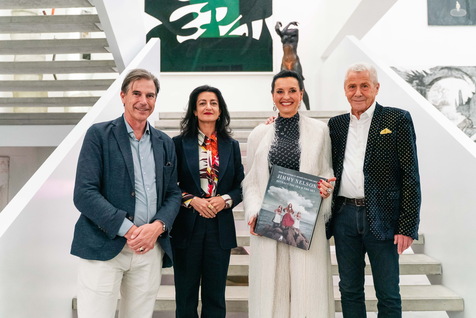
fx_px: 448
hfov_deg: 56.0
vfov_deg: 39.0
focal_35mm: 34
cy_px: 139
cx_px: 233
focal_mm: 28
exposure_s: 1/200
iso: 2000
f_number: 2.8
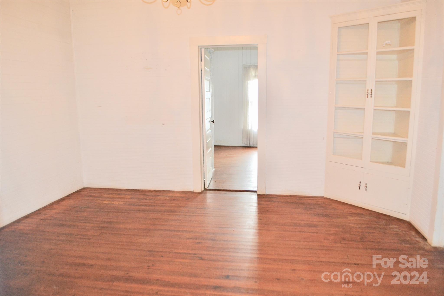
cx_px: 222
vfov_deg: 47.9
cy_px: 148
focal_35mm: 27
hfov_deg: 67.4
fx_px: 333
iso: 1000
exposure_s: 1/60
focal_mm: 18
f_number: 3.5
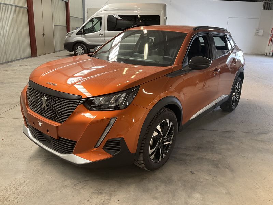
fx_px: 229
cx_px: 136
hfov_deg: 61.7
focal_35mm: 29
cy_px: 102
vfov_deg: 48.2
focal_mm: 3
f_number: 1.8
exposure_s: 1/50
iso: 50
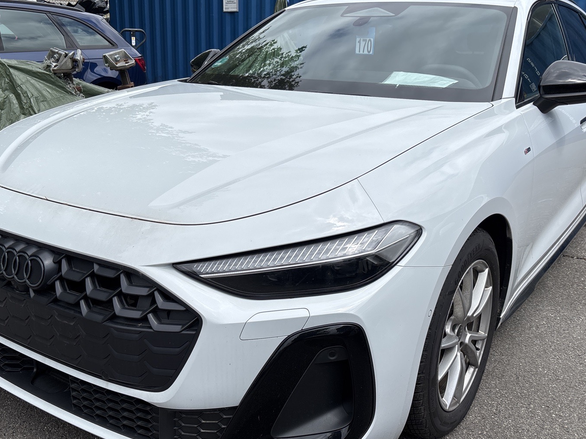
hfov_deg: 50.1
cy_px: 233
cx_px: 277
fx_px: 626
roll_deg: -0.1
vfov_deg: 38.7
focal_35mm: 37
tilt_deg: -16.8
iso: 50
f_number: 1.6
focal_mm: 5.96
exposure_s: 1/4630
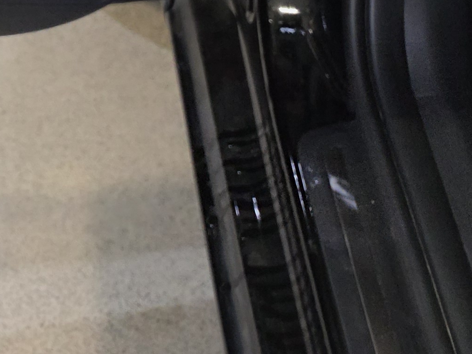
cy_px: -283
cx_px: -438
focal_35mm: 91
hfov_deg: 16.8
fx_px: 1241
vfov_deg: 14.3
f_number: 1.4
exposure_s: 1/100
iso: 250
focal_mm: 6.5
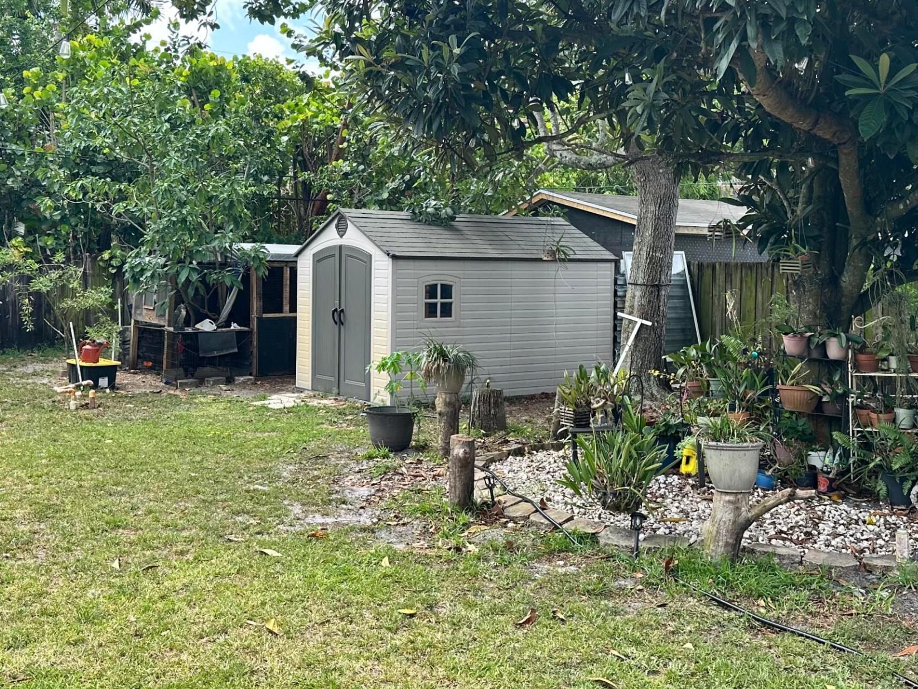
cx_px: 430
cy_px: 267
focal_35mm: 42
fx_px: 1114
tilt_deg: -0.1
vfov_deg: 34.2
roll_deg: -0.4
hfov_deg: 44.8
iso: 80
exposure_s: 1/1009
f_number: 1.78
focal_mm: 6.86
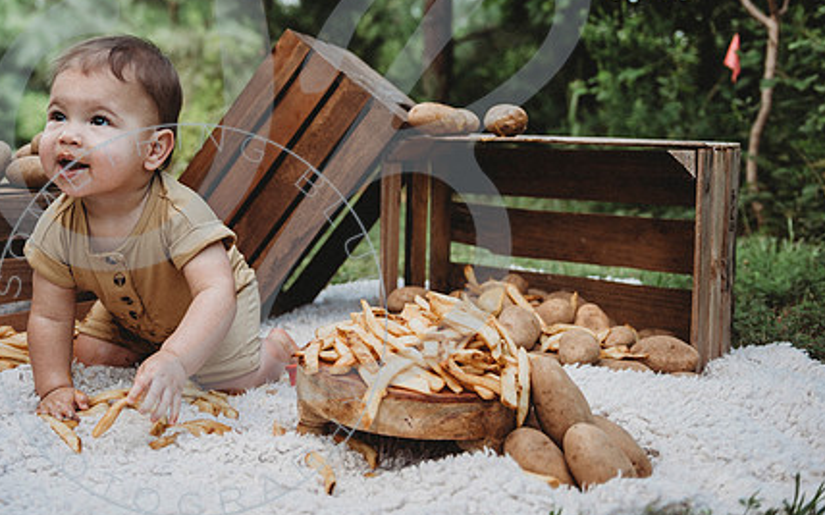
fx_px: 1056
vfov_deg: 27.2
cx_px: 285
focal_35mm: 47
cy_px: 159
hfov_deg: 42.2
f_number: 2.8
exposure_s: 1/320
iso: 100
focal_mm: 34
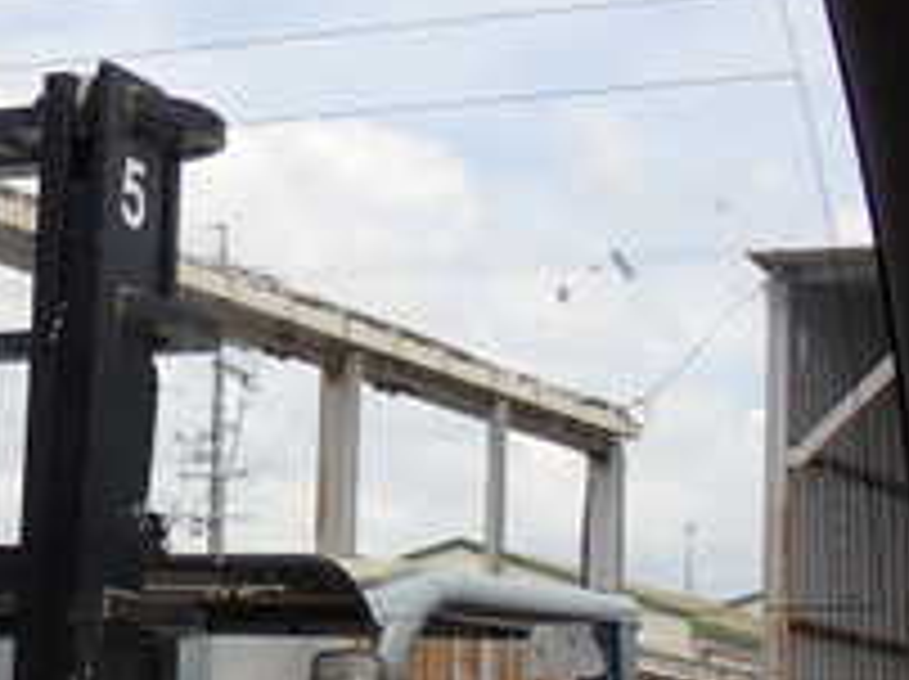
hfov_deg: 14.4
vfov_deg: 11.3
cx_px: -274
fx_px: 3436
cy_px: 306
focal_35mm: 131
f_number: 4
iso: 100
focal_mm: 7.84
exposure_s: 1/200
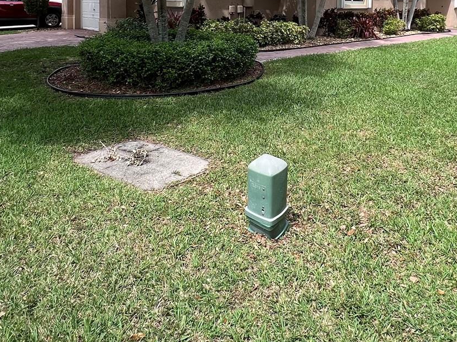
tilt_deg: -2.2
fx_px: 422
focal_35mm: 32
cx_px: 269
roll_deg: -0.9
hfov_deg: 56.5
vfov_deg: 40.4
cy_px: 27
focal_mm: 1.57
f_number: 1.8
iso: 32
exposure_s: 1/423
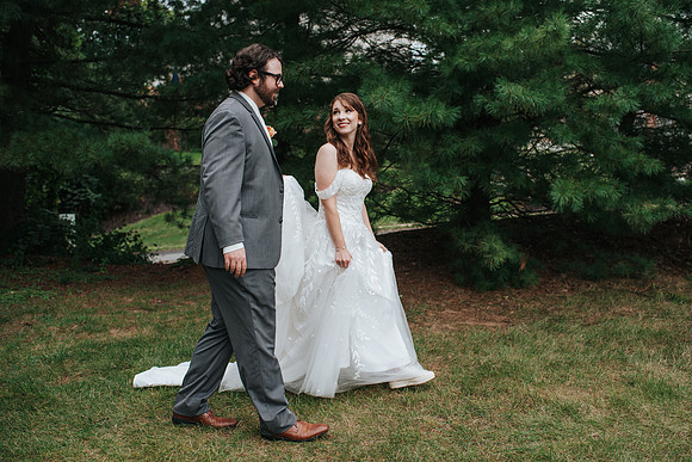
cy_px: 236
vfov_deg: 35.1
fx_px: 731
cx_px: 373
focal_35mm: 38
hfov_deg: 50.6
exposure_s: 1/1000
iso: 320
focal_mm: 35
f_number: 3.2
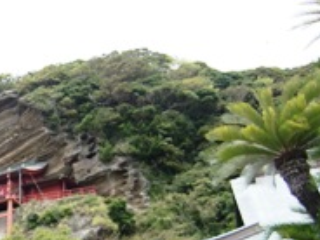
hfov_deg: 29.6
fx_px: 564
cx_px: 2
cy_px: 217
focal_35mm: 61
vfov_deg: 23.4
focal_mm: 4.9
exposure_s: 1/640
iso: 64
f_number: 2.6
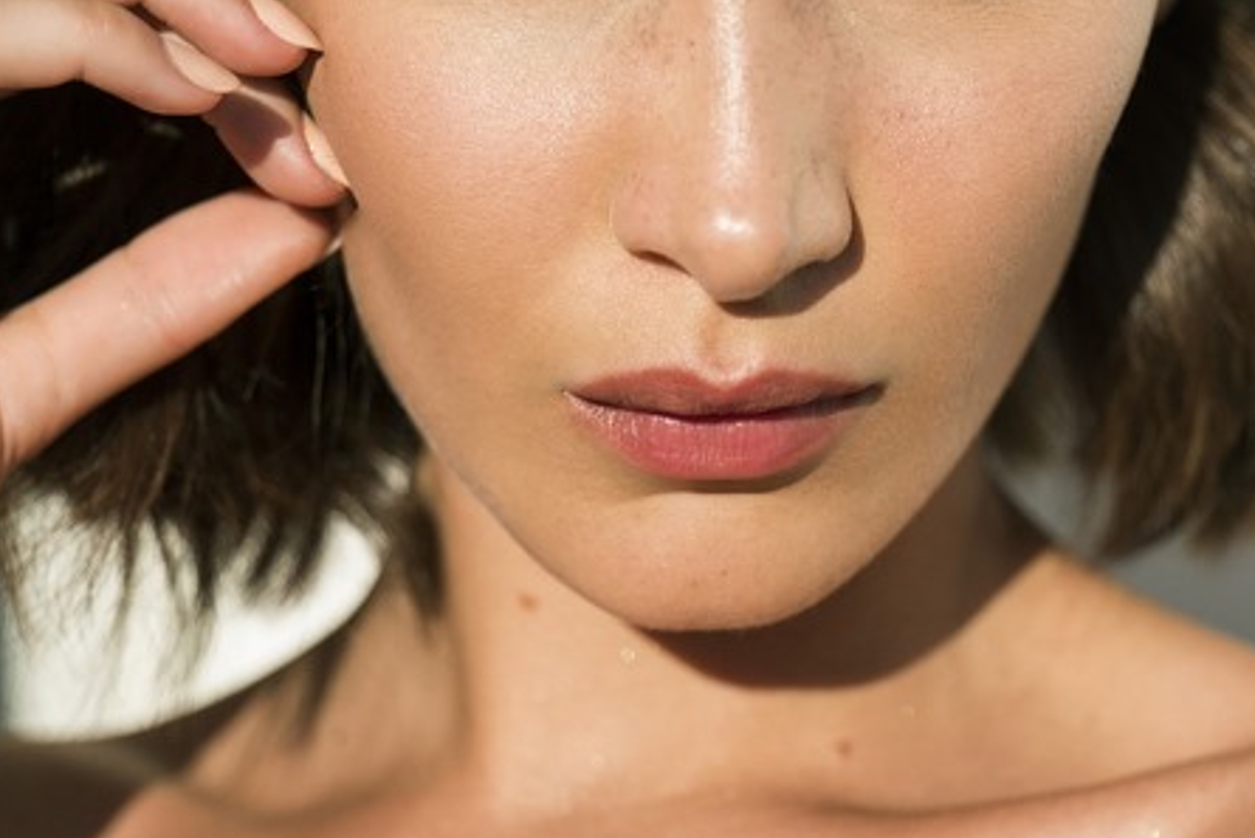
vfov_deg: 10.4
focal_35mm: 132
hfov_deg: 15.5
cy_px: 205
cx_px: 815
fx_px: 4603
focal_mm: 84
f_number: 4
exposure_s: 1/1250
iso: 400
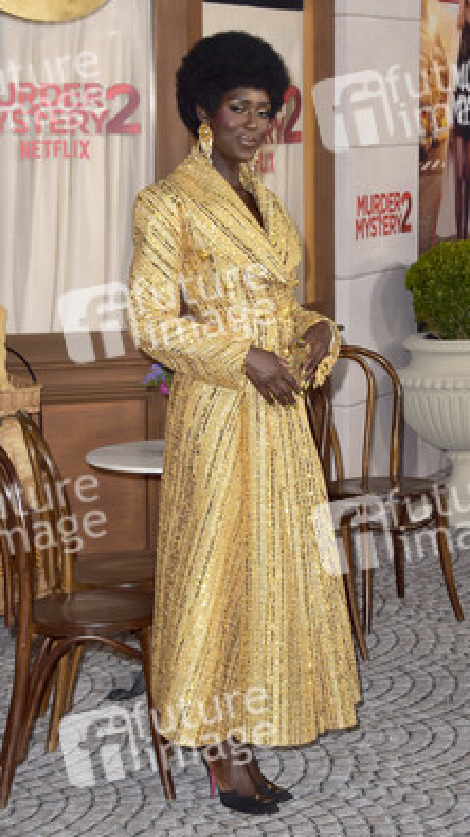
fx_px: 1530
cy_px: 420
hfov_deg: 17.5
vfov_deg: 30.6
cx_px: 230
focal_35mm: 69
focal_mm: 65
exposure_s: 1/250
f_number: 6.3
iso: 500
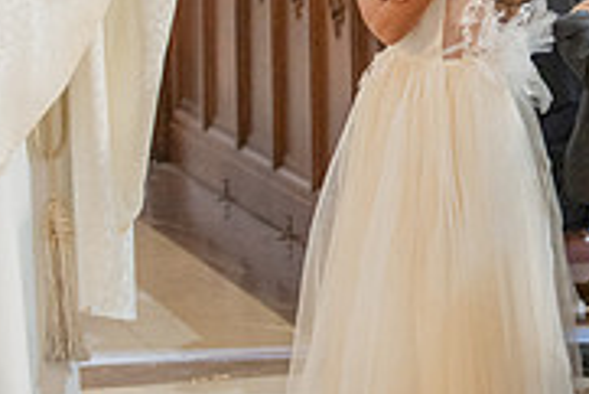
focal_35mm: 275
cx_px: 668
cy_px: -15
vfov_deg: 5.0
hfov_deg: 7.4
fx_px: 4503
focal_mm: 80
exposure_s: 1/100
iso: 1000
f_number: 2.8
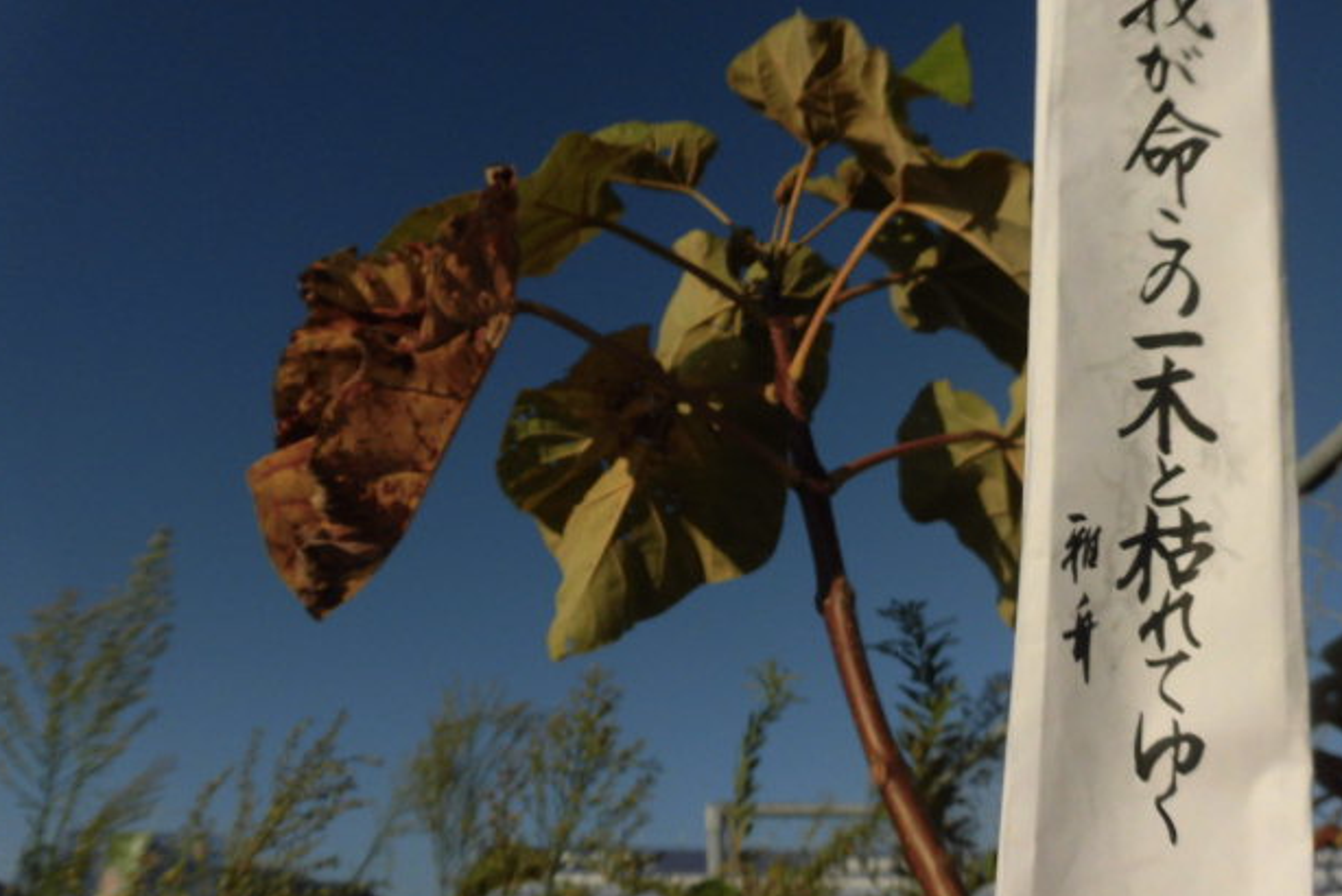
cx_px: 671
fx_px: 970
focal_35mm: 26
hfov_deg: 69.4
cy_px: 400
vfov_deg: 49.5
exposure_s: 1/640
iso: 100
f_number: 7.8
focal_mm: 4.3
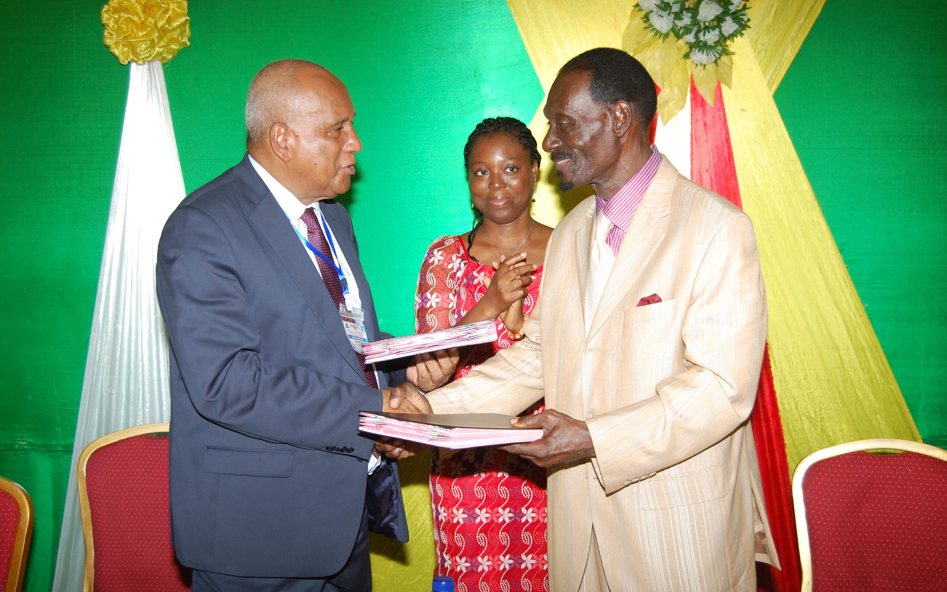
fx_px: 1226
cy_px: 294
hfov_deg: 42.2
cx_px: 473
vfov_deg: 27.1
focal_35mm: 48
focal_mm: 31
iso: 400
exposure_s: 1/125
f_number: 5
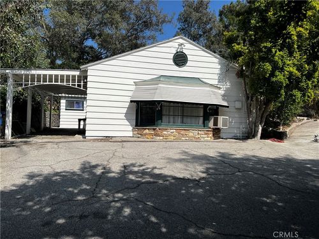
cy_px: 120
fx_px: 240
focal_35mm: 26
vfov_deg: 53.1
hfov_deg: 67.3
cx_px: 160
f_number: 1.5
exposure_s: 1/6579
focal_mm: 5.7
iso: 50
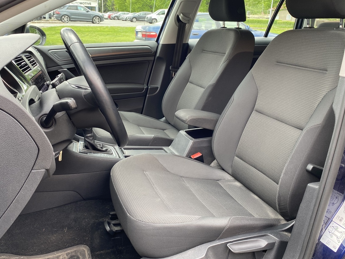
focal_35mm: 33
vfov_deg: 42.8
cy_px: 109
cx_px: 156
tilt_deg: -13.3
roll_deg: -1.9
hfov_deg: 55.3
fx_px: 329
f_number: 1.8
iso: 40
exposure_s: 1/122
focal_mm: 4.25
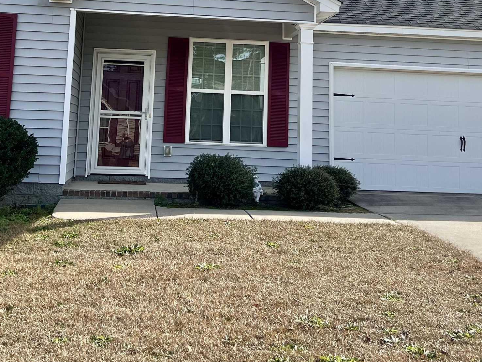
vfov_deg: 25.9
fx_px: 752
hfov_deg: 35.5
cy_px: 17
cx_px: 204
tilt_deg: +8.5
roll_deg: -1.9
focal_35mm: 54
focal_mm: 5.7
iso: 50
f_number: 1.5
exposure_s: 1/3704
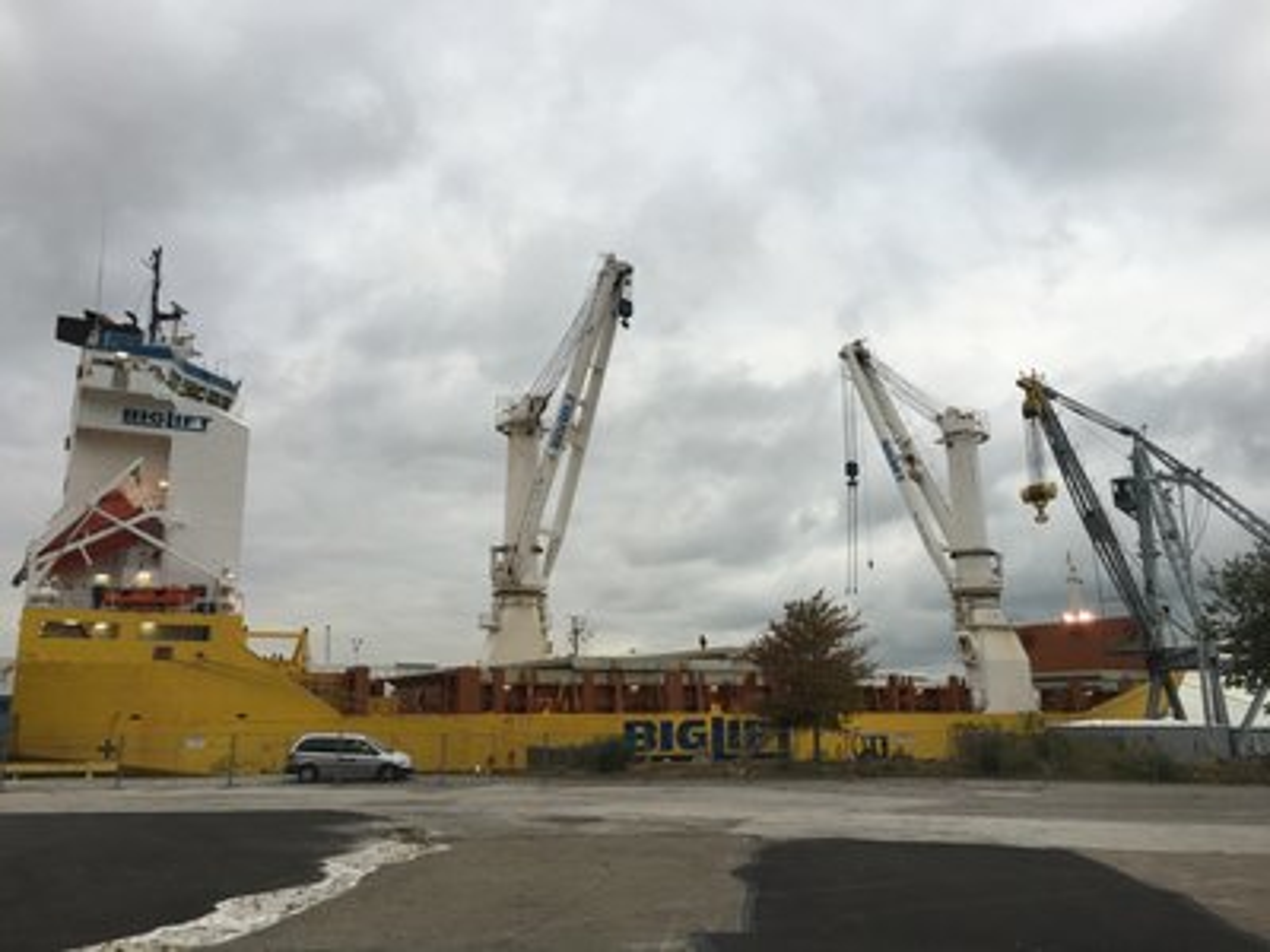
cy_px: 476
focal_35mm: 29
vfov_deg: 48.2
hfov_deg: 61.7
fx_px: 1064
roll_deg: -0.3
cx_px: 635
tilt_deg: +12.4
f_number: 2.2
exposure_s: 1/120
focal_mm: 4.15
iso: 32
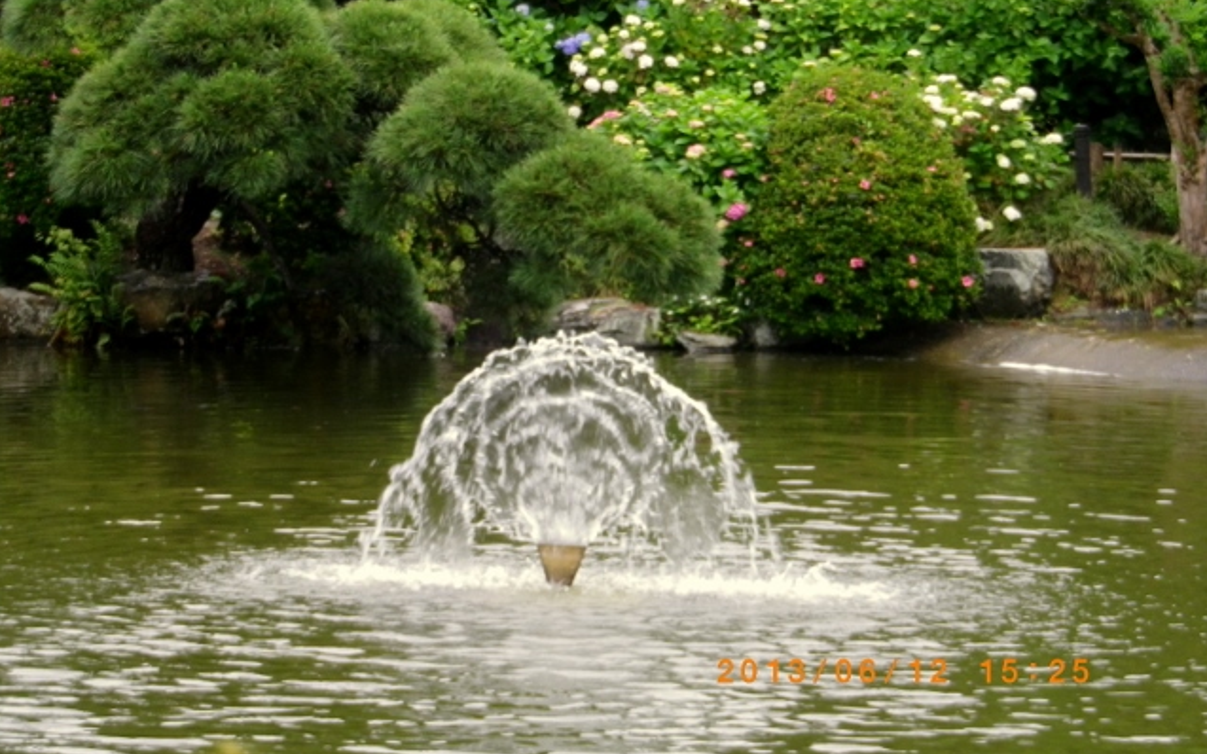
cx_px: 604
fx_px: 4276
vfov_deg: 10.1
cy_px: 322
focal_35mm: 130
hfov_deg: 16.1
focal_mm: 21.6
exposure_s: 1/80
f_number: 5.5
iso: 160
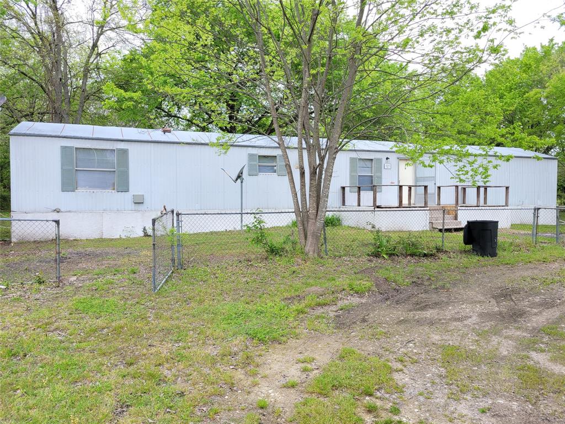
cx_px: 282
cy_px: 212
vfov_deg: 53.1
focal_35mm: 26
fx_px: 424
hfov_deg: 67.3
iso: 40
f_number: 1.8
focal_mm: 5.4
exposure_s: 1/431
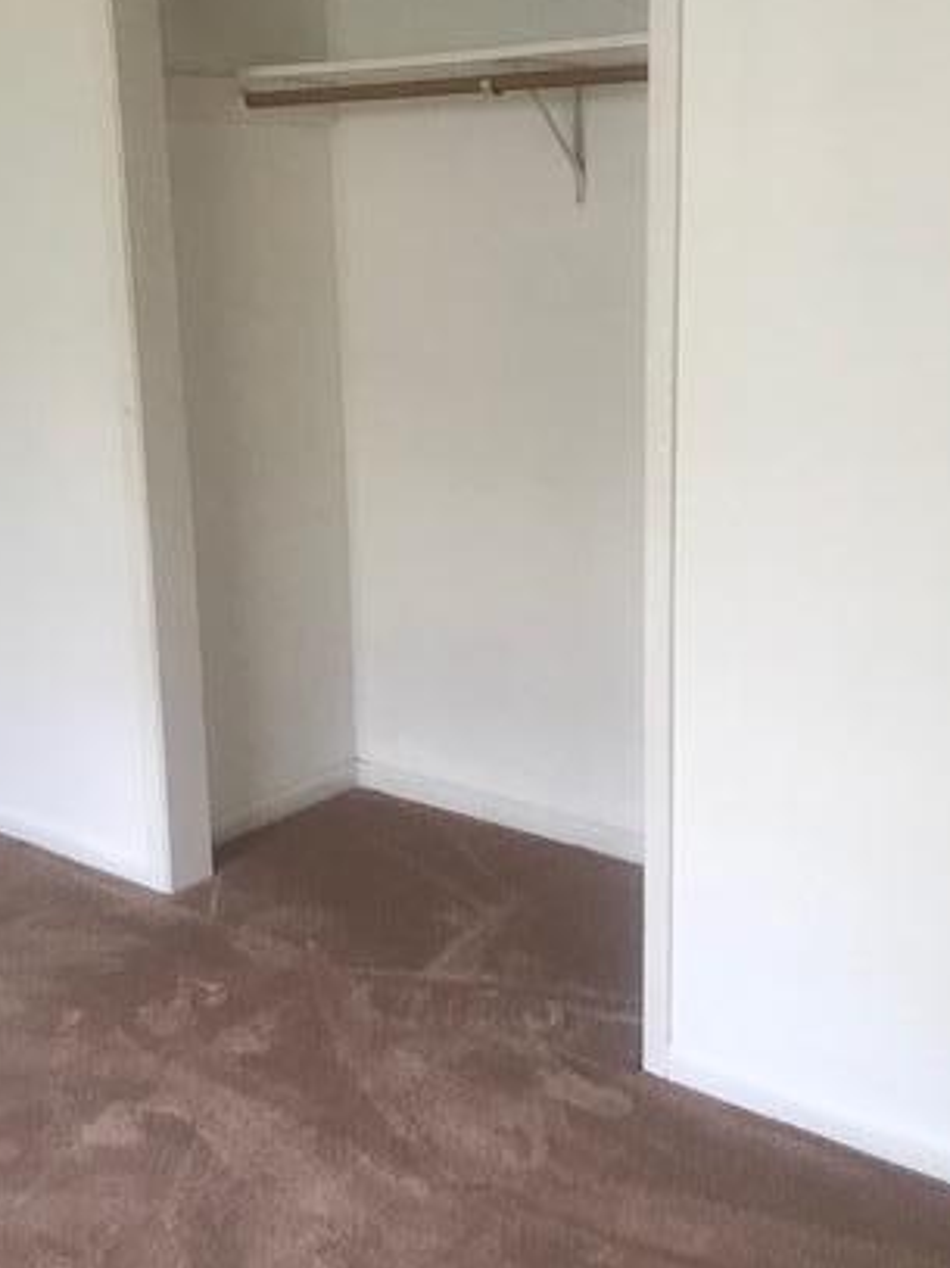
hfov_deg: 32.9
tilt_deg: -12.9
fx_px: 1611
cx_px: 498
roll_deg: +1.6
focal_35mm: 44
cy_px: 576
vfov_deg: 42.9
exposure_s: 1/30
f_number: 1.8
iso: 40
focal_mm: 3.99
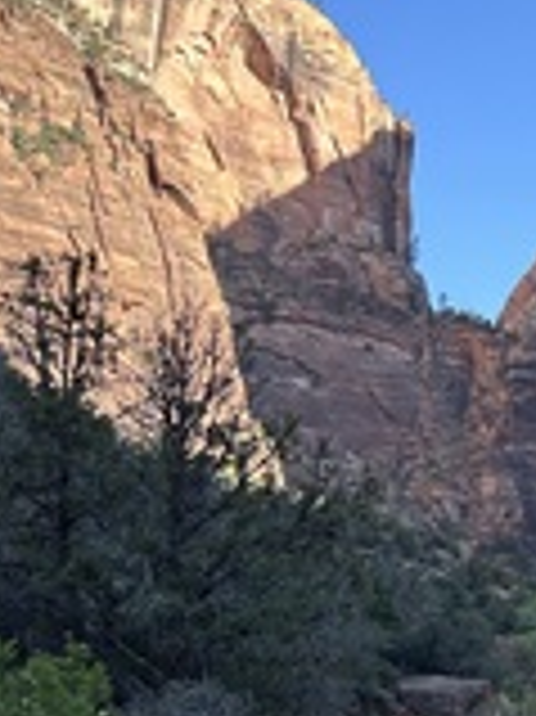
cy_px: 500
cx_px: 784
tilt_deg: +4.9
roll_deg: +1.2
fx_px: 1757
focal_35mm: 85
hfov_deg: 16.0
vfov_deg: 22.9
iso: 50
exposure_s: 1/1058
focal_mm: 5.7
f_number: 1.5
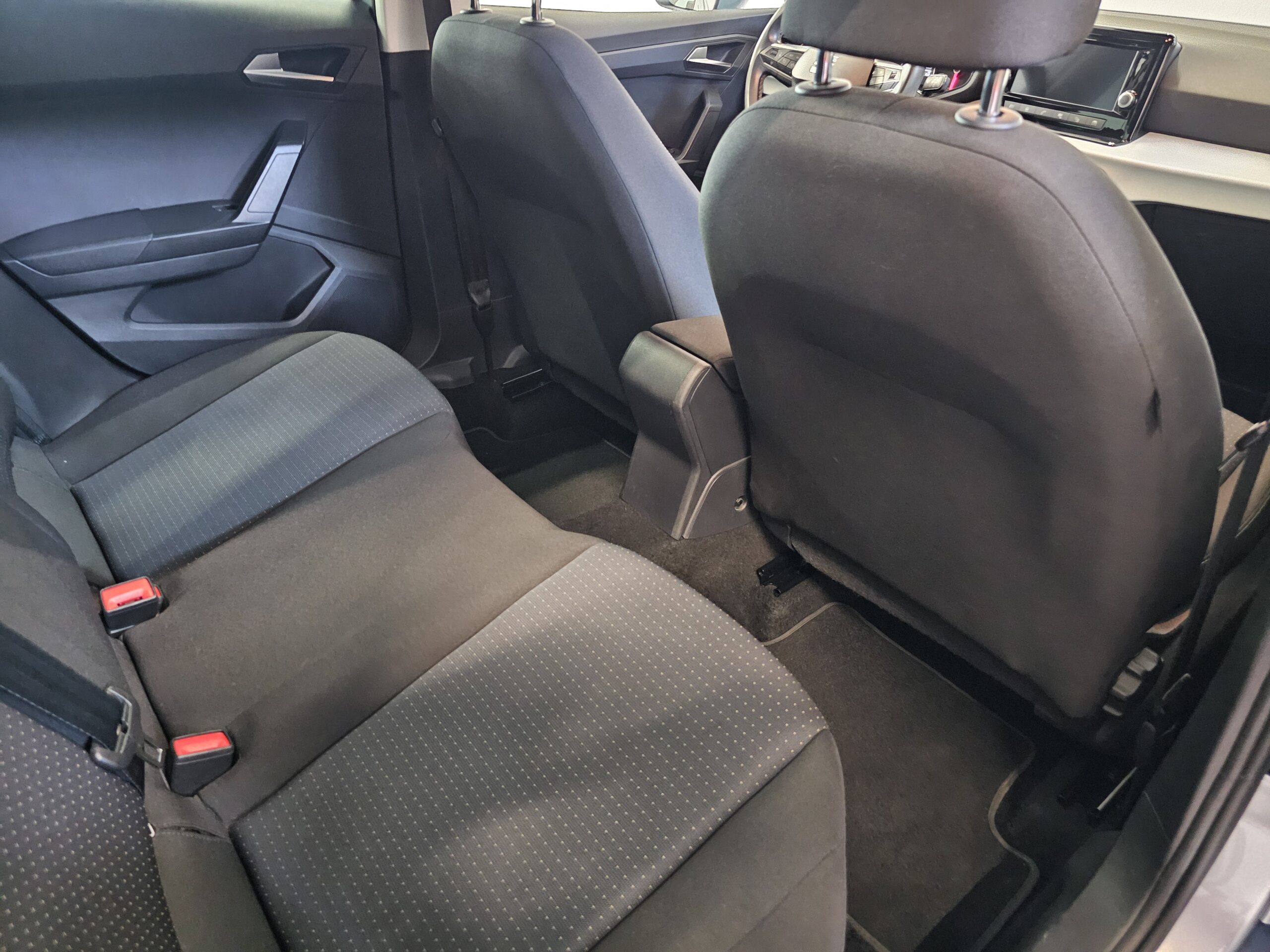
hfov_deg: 73.9
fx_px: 844
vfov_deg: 58.9
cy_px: 476
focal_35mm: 23
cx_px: 635
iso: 2500
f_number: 1.7
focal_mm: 6.3
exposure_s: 1/15
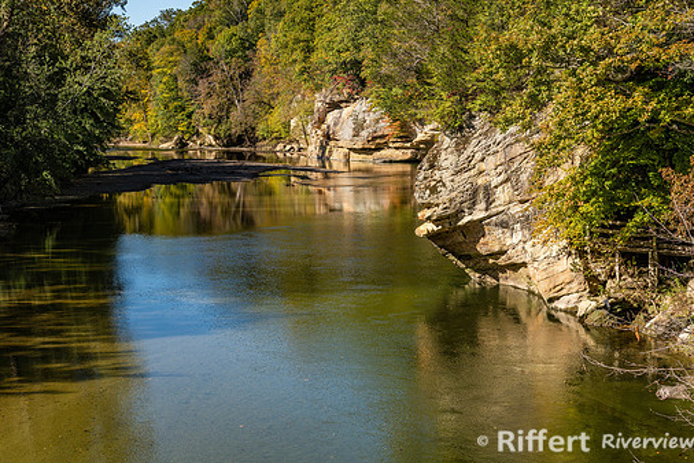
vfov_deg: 21.6
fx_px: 1215
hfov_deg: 31.8
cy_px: 201
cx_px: 385
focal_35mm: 63
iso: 90
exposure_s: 1/160
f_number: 8
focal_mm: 55
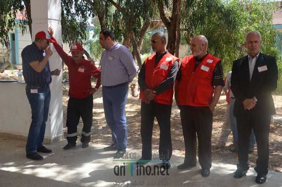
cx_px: 141
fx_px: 305
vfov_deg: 34.1
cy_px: 94
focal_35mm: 39
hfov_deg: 49.6
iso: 200
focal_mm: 26
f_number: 6.3
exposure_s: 1/160
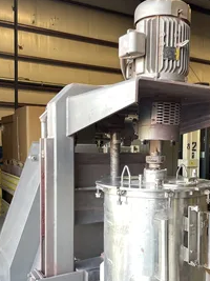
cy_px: 174
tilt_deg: -4.7
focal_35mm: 39
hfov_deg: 36.5
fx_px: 316
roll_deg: +0.2
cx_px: 135
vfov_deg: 47.5
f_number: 1.6
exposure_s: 1/121
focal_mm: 4.2
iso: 80
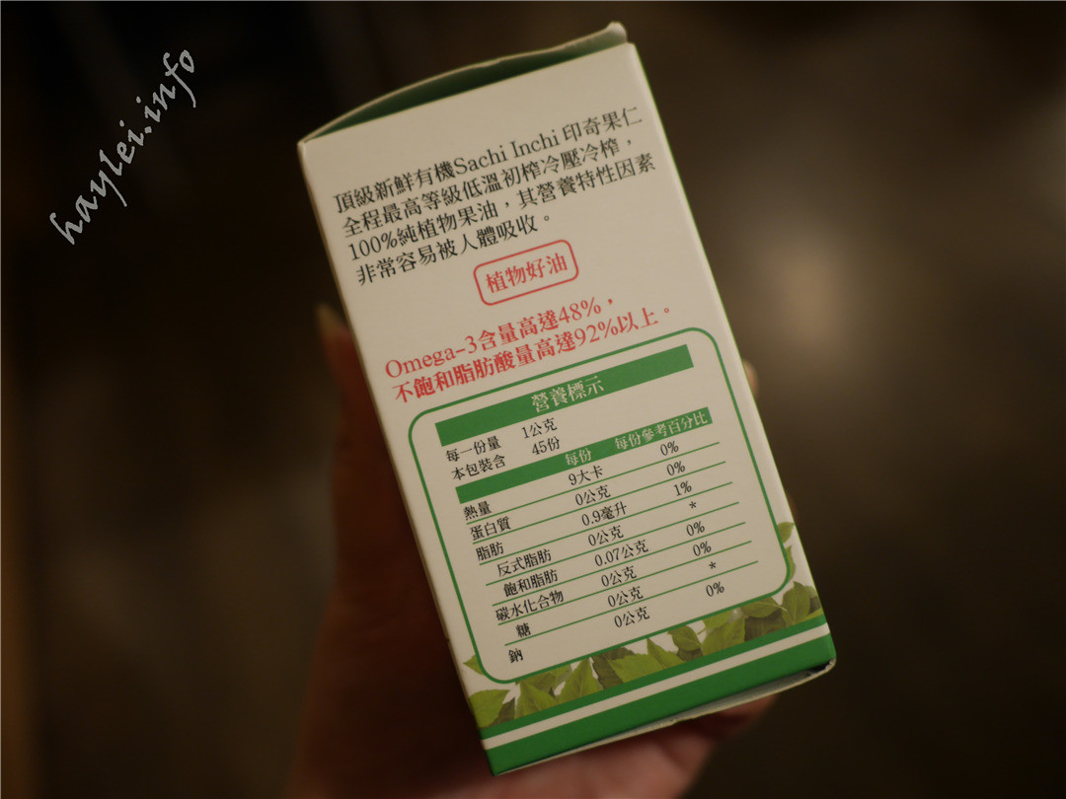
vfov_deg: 46.8
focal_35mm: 30
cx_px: 533
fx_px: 924
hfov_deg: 60.0
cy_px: 400
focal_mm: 15
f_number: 1.7
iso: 320
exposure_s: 1/60
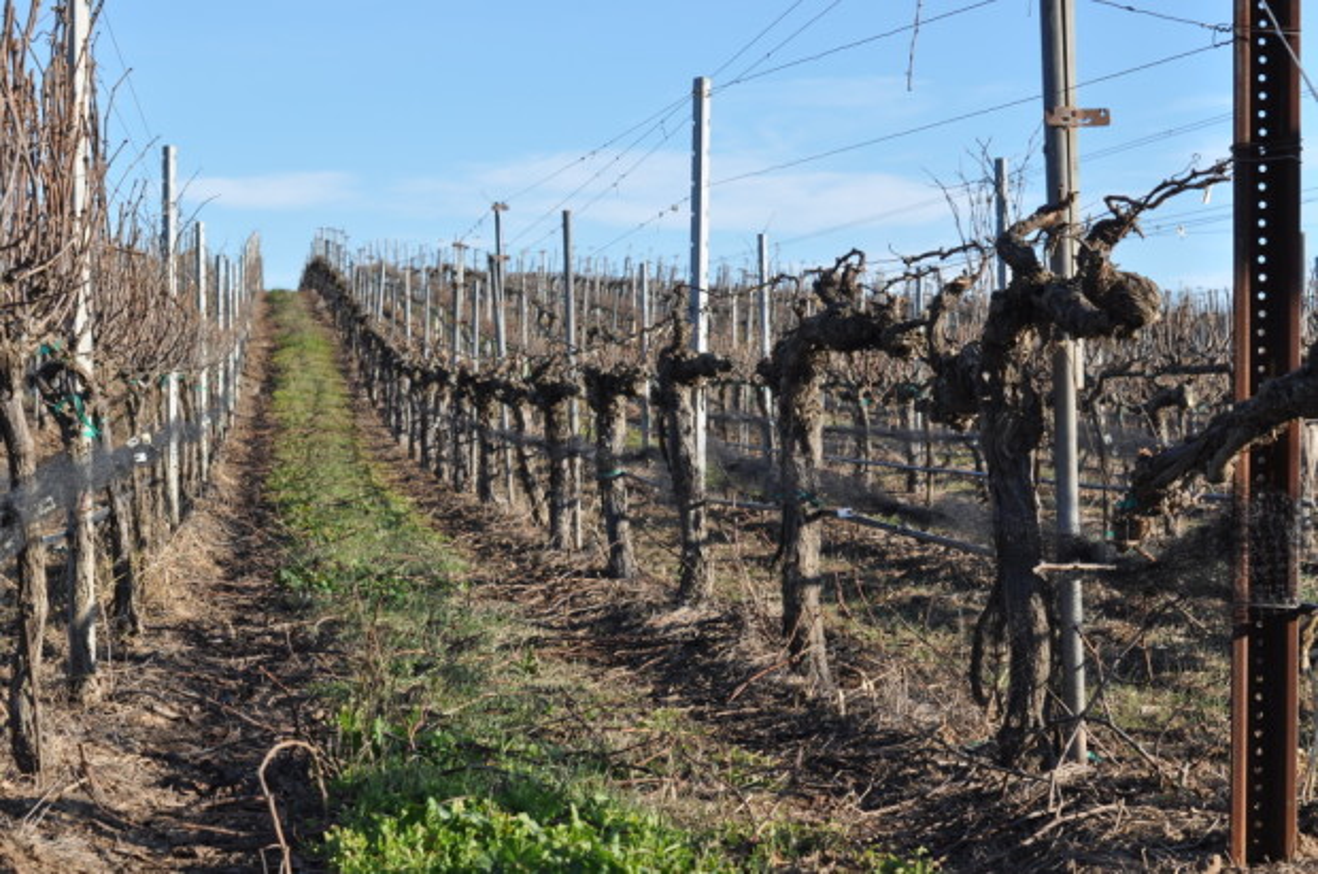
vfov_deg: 18.1
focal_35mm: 75
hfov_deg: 27.0
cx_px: 659
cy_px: 437
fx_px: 2741
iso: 200
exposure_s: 1/250
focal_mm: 50
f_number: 8
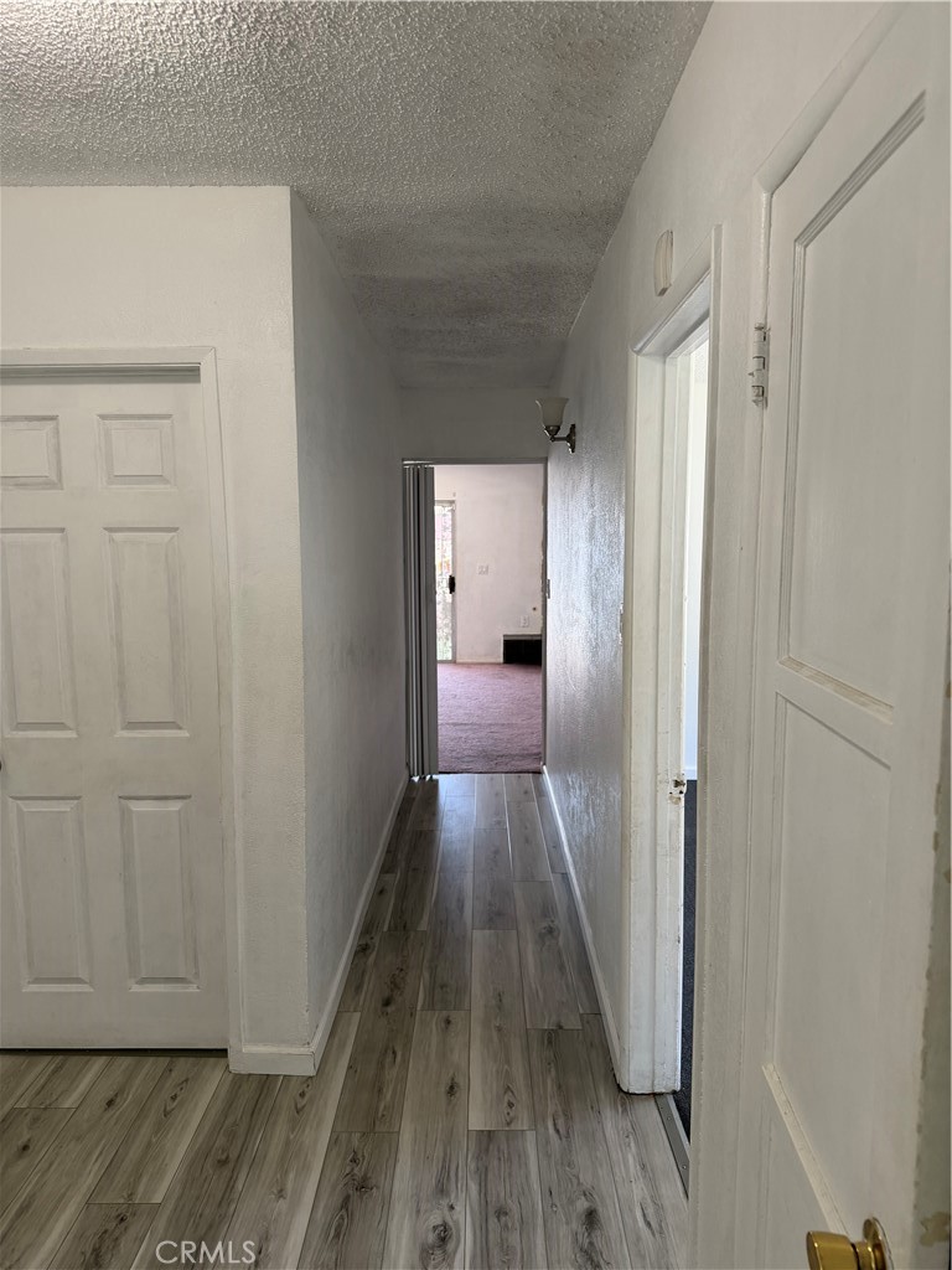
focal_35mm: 24
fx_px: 880
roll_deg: +0.4
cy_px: 635
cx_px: 476
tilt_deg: -5.7
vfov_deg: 71.6
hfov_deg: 56.8
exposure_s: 1/60
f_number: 1.78
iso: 200
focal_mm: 6.76
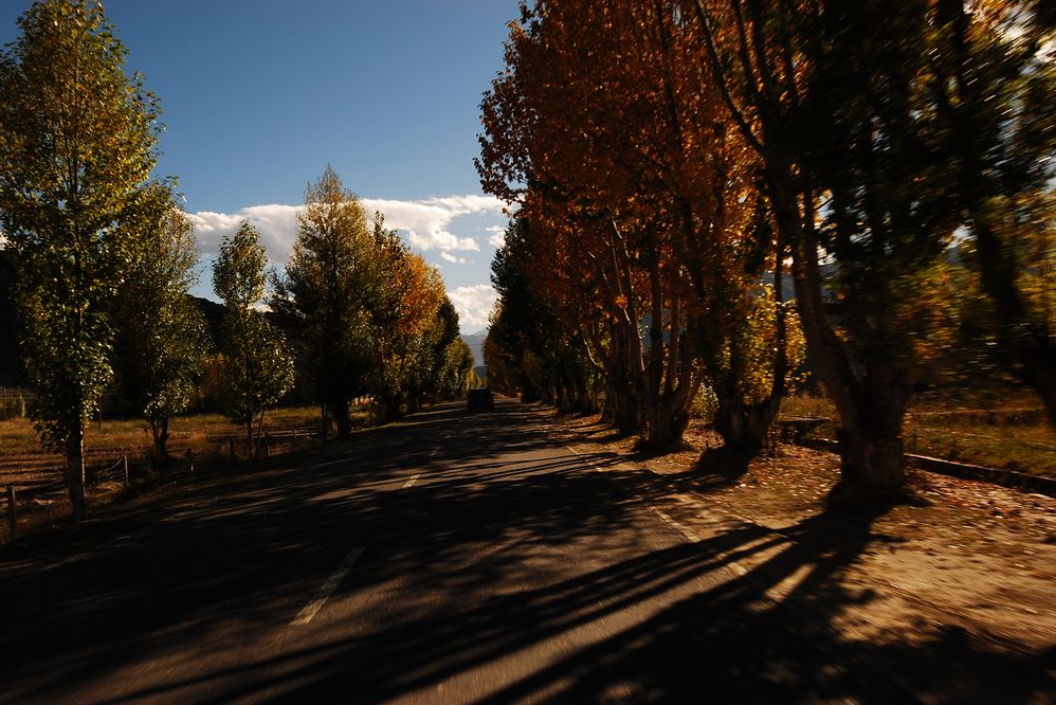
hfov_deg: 51.9
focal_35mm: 37
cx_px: 530
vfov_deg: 36.0
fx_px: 1086
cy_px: 345
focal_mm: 24
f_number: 13
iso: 100
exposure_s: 1/160
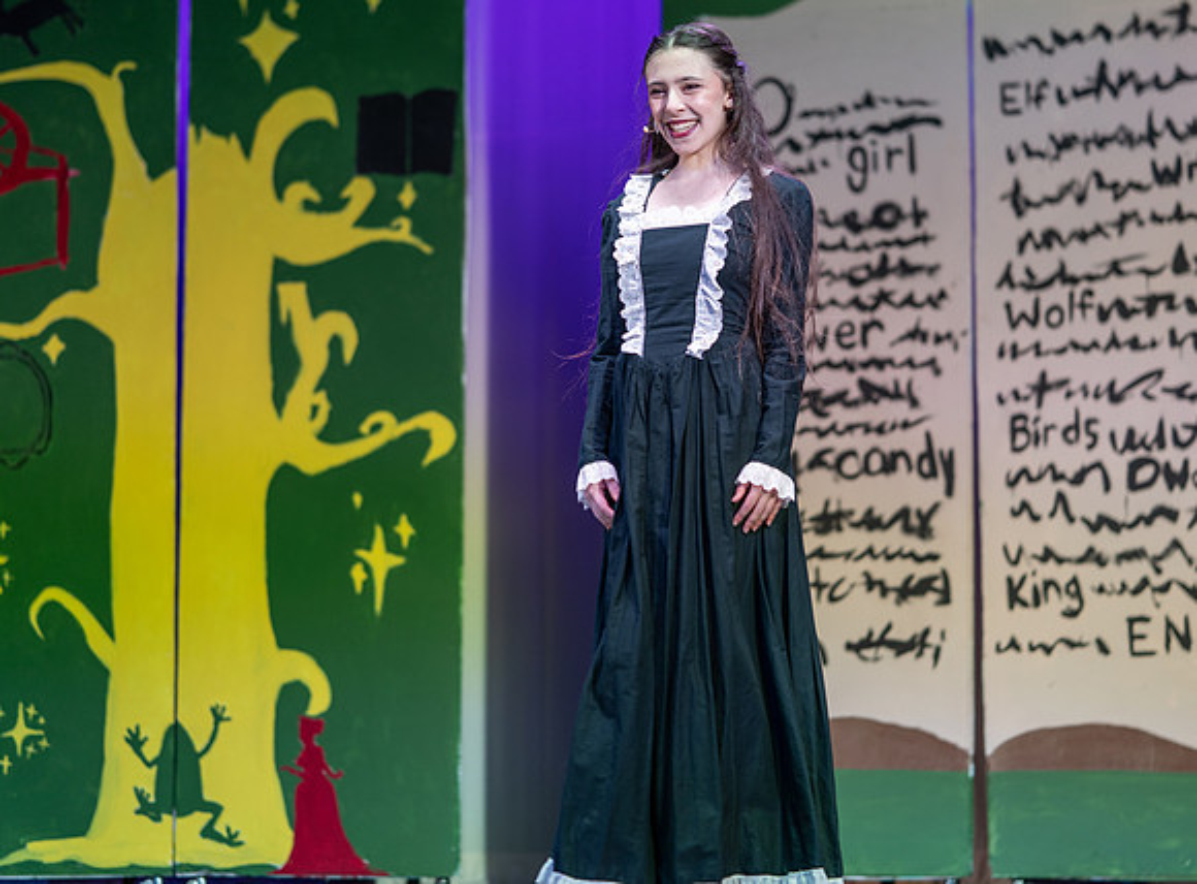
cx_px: 627
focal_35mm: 112
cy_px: 359
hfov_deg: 17.7
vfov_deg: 13.1
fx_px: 3839
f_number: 1.8
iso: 250
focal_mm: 85
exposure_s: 1/400
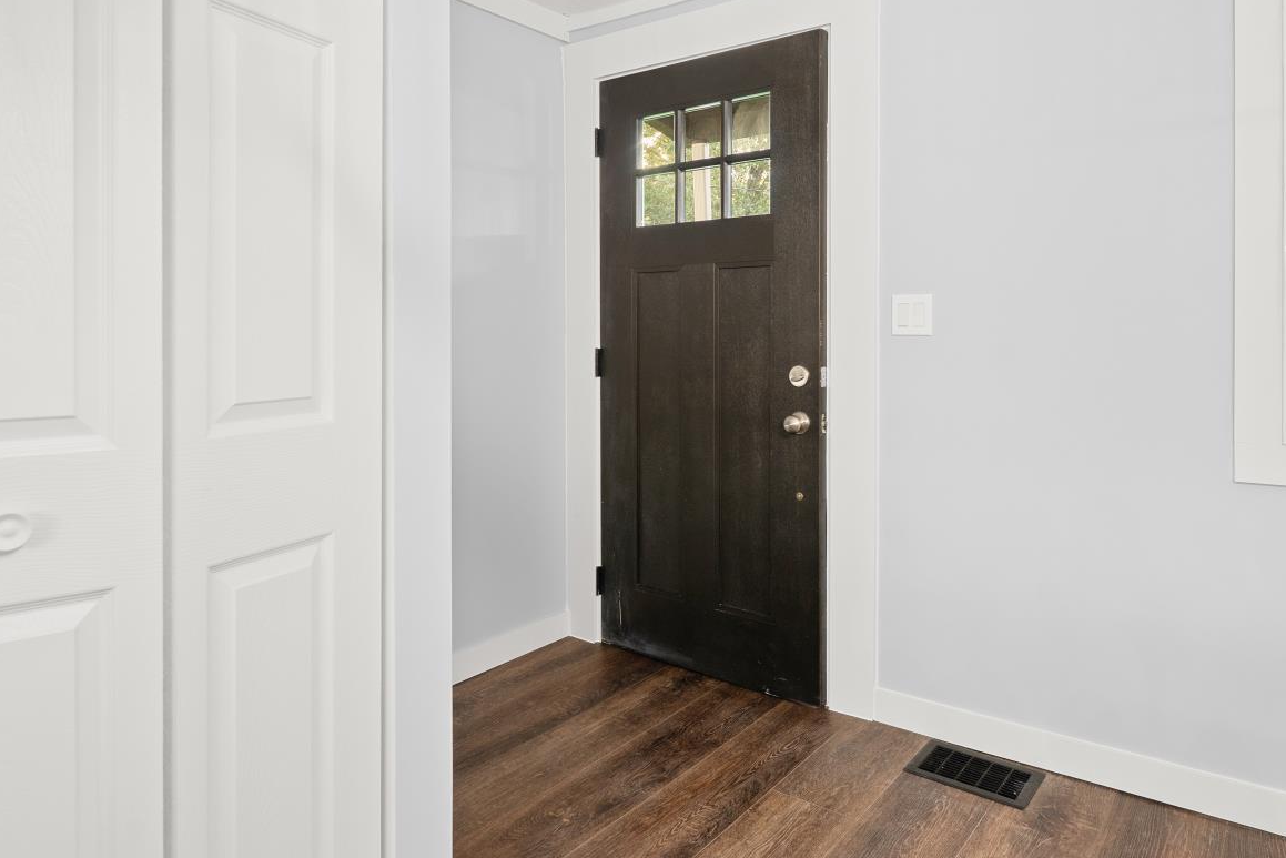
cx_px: 702
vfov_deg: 55.3
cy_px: 418
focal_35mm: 23
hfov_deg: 76.1
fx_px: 818
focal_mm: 17.7
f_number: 7.1
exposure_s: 1/6
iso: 500
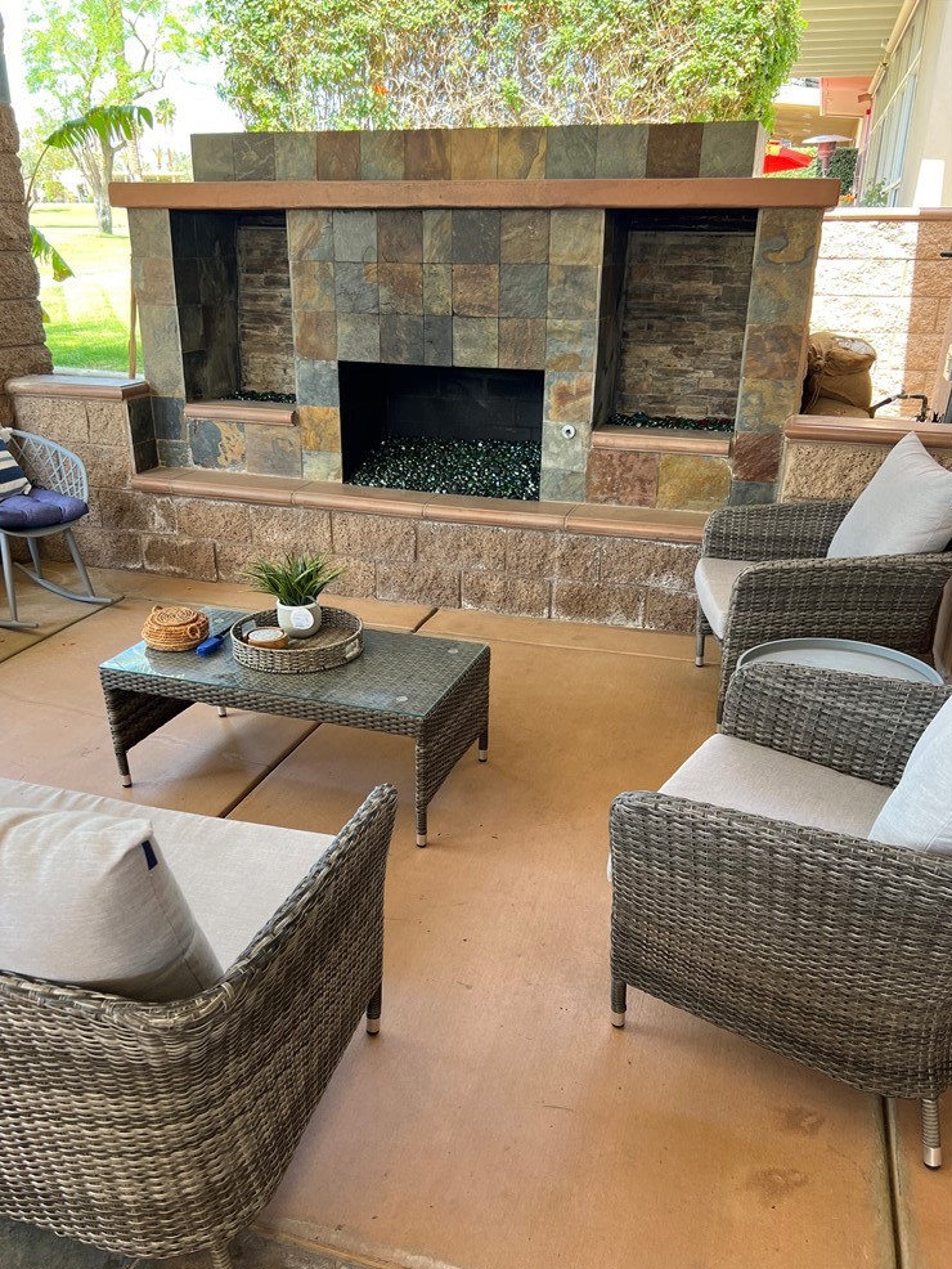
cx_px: 463
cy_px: 656
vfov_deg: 65.3
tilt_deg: -22.4
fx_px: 990
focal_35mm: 27
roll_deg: +0.2
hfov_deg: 51.4
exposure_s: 1/149
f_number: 1.5
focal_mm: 5.7
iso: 64
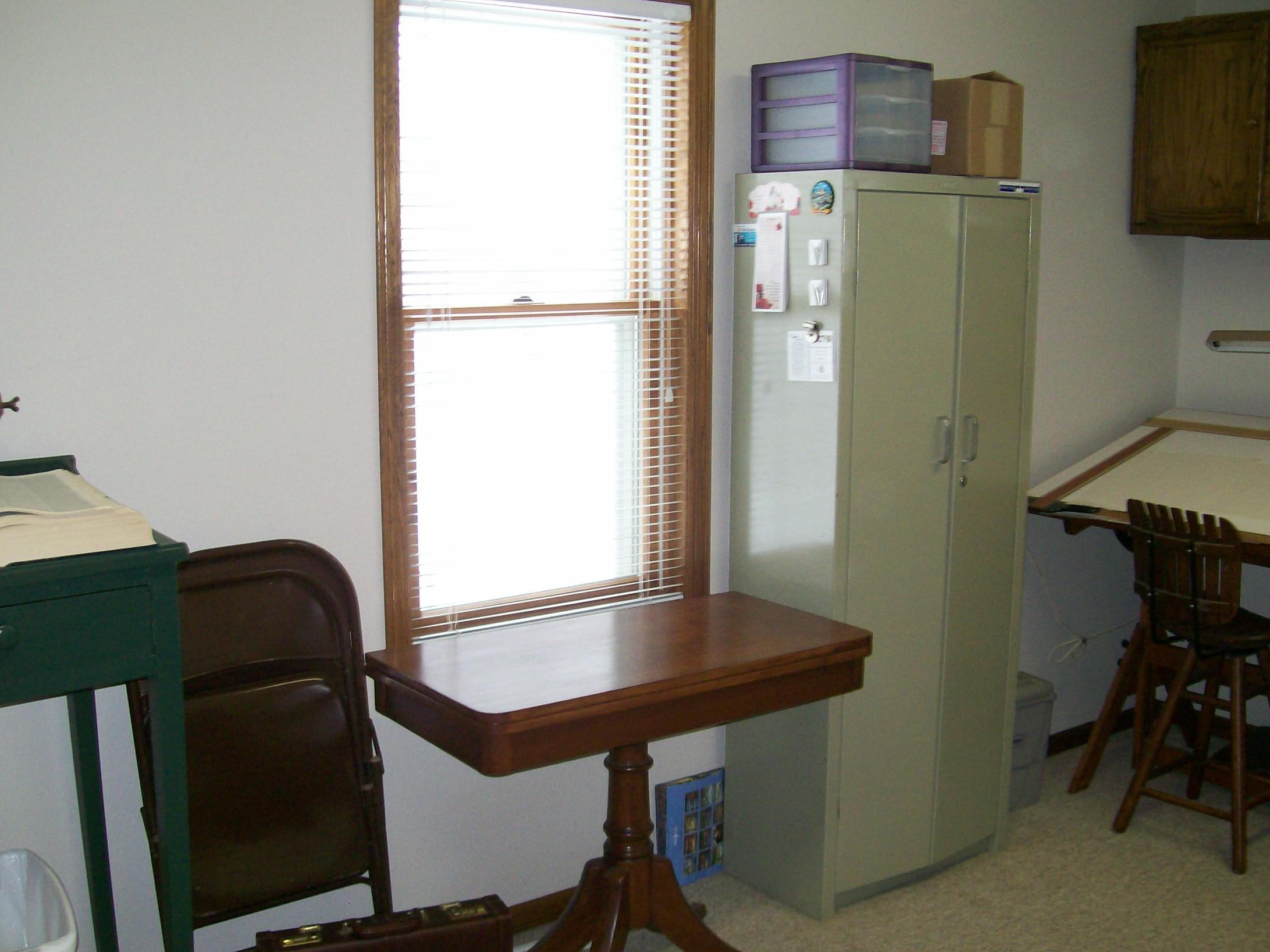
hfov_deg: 49.0
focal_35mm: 38
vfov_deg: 37.7
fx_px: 1394
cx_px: 612
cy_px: 489
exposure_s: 1/64
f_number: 2.7
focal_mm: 6
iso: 140
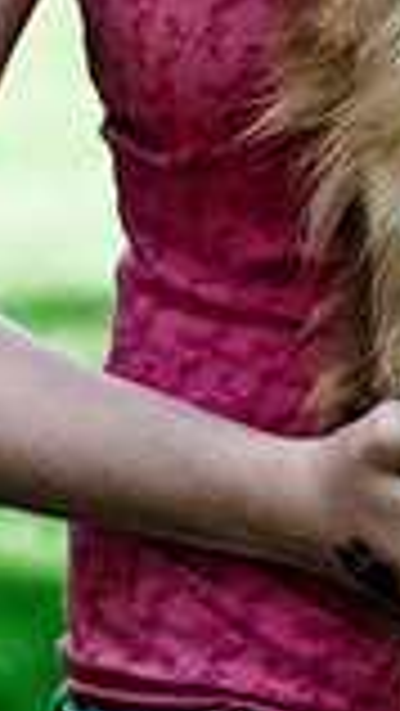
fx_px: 5877
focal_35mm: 312
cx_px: 416
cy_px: -292
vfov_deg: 6.8
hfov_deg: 3.9
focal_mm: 70
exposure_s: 1/2500
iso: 200
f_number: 2.8
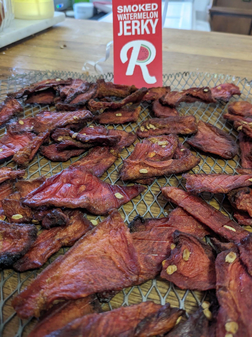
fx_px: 262
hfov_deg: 51.4
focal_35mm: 27
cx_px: 126
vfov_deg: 65.3
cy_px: 168
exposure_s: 1/40
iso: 219
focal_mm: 4.38
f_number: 1.73
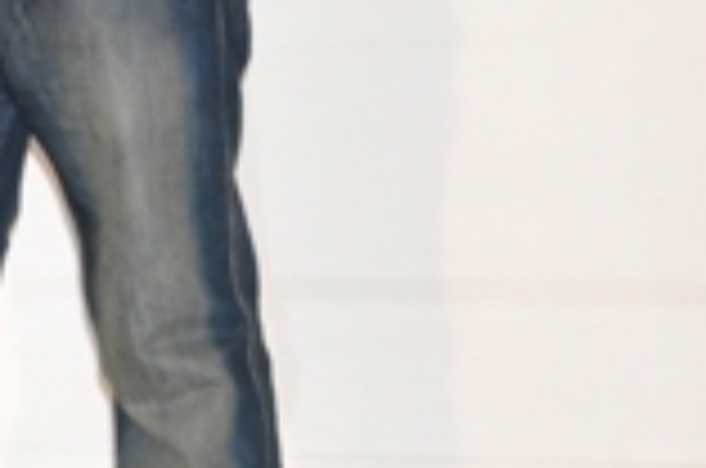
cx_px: -1052
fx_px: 3582
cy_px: -160
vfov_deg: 7.4
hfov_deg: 9.8
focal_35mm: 183
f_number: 3.8
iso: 400
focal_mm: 24
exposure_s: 1/60
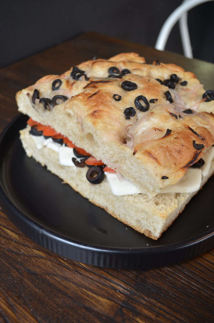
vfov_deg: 53.2
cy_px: 162
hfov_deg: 36.7
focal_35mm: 36
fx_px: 322
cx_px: 107
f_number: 4
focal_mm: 24
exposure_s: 1/60
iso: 400
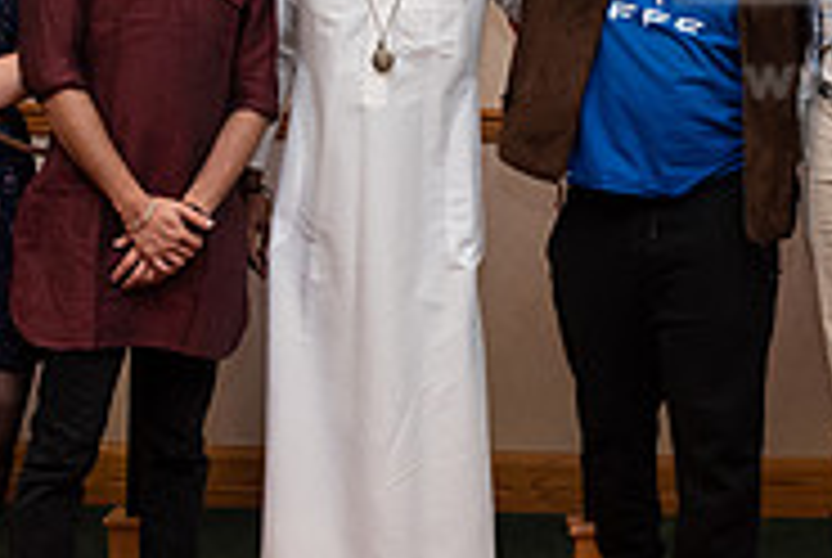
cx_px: 540
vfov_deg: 14.1
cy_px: 173
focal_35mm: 97
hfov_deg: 20.9
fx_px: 2245
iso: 2000
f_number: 6.3
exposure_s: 1/200
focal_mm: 31
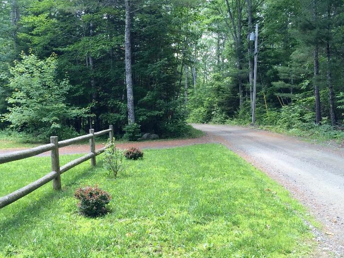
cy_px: 131
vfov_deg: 36.0
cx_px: 176
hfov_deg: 46.8
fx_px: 398
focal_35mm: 40
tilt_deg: -1.7
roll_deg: +2.5
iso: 32
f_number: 2.2
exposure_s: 1/206
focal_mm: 4.15
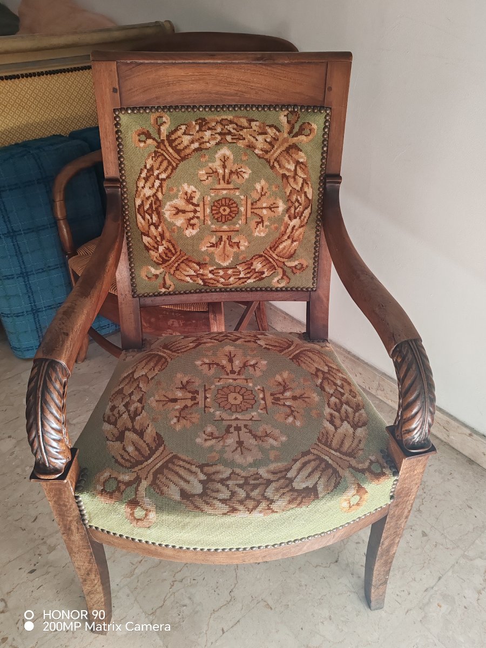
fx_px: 505
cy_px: 324
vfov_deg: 65.3
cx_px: 243
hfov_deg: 51.4
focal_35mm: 27
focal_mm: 6.12
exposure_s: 1/100
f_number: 1.9
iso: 1000
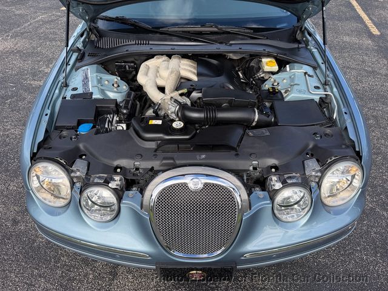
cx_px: 194
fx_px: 269
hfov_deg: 71.6
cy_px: 146
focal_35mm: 24
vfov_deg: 56.8
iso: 100
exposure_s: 1/1410
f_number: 1.78
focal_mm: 6.76
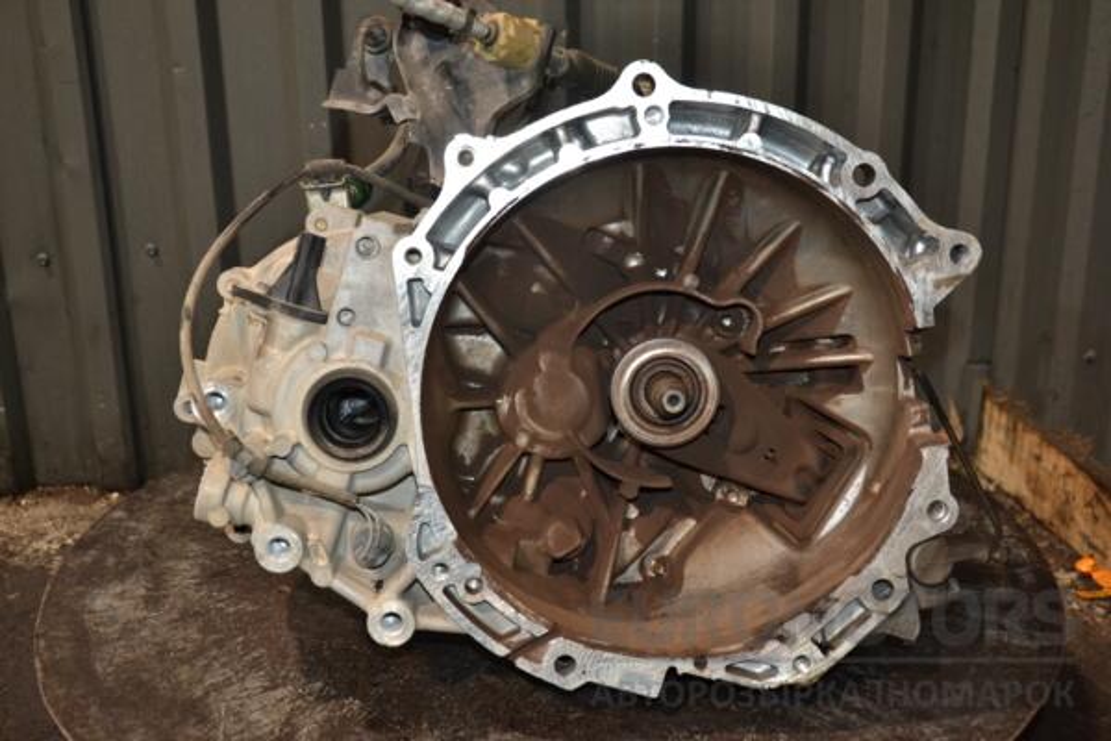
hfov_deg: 43.6
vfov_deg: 29.9
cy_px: 370
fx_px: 1389
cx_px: 556
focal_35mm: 45
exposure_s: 1/60
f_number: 5
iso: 800
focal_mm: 30
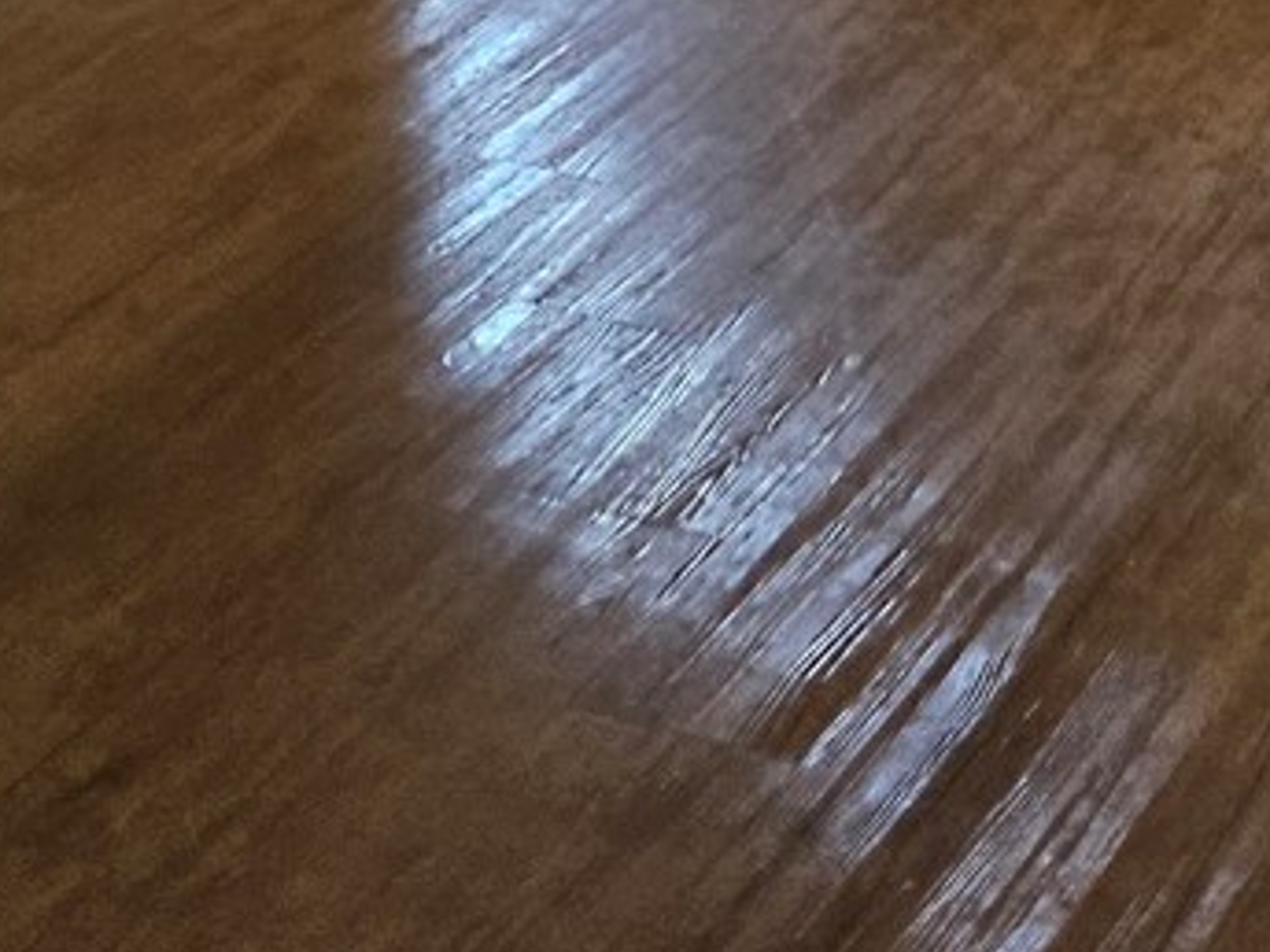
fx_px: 3926
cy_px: -1122
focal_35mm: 107
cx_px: 952
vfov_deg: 11.9
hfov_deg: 18.3
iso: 250
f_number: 1.8
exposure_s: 1/120
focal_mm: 5.4
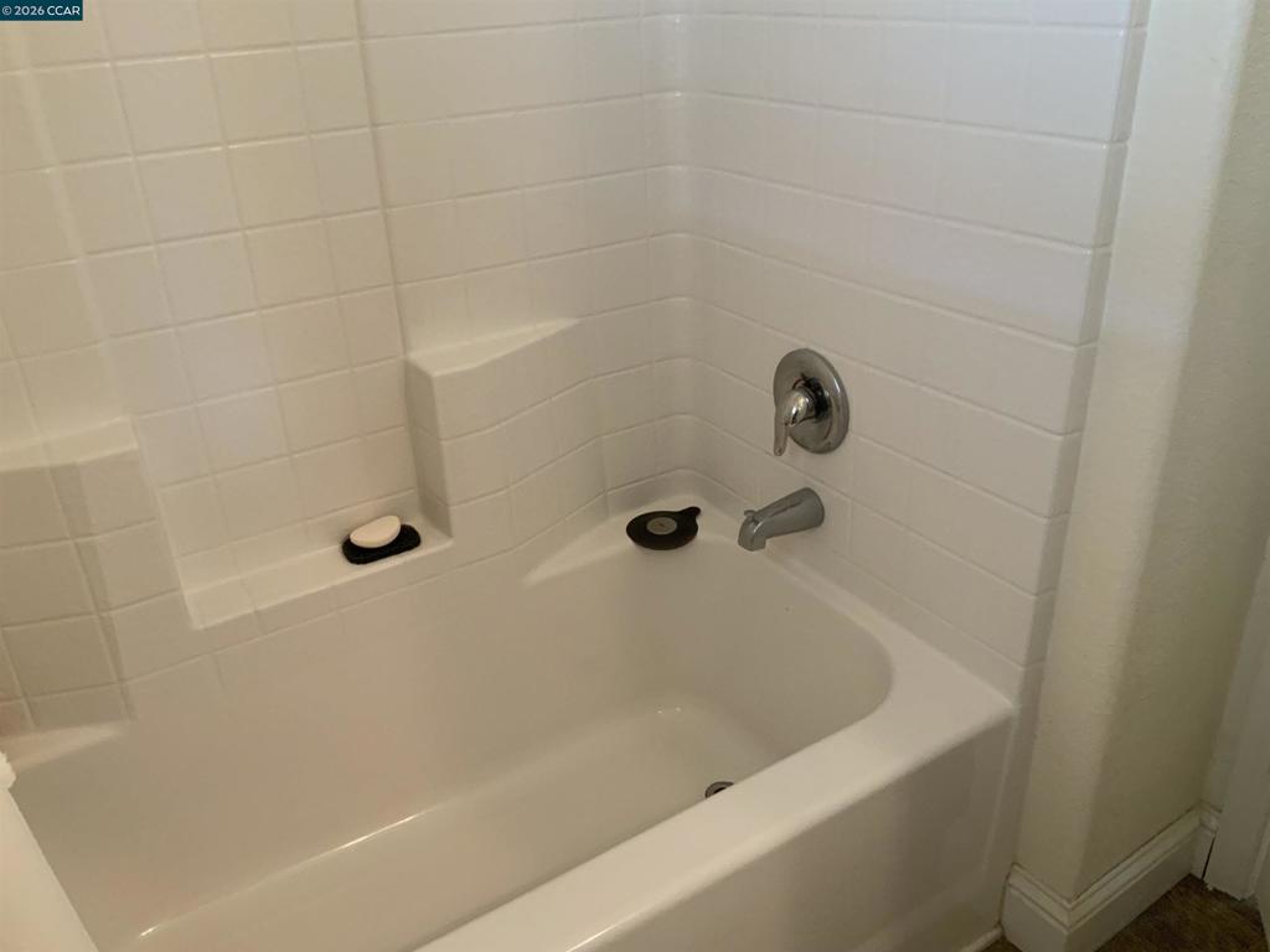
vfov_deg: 48.2
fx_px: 1064
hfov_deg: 61.7
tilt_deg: -27.4
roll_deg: +3.0
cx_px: 635
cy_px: 476
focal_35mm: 29
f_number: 1.8
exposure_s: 1/60
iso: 160
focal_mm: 3
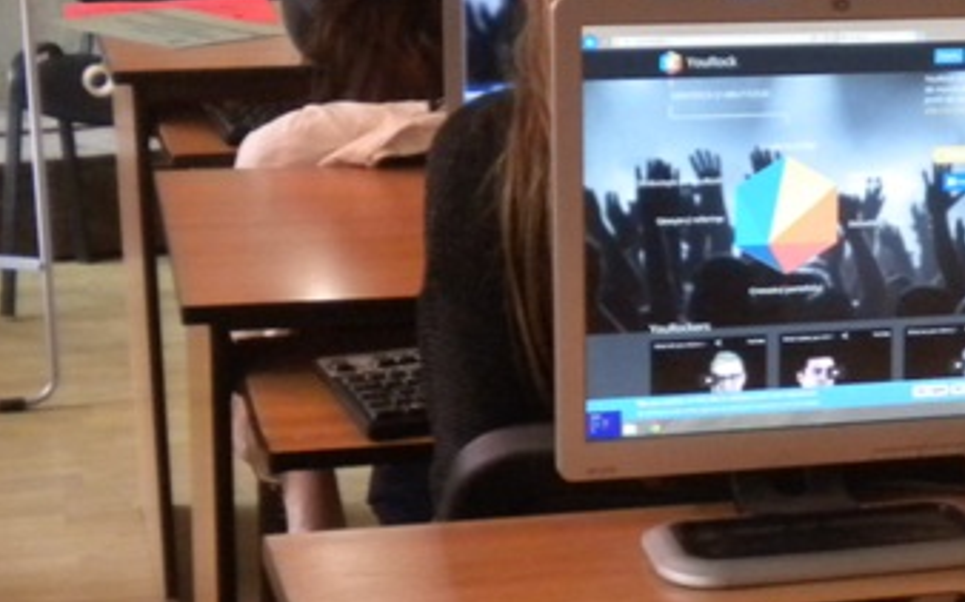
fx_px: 2708
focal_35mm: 103
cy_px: 379
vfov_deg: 12.7
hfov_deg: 19.7
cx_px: 905
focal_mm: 7.4
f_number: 3.5
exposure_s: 1/71
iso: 400
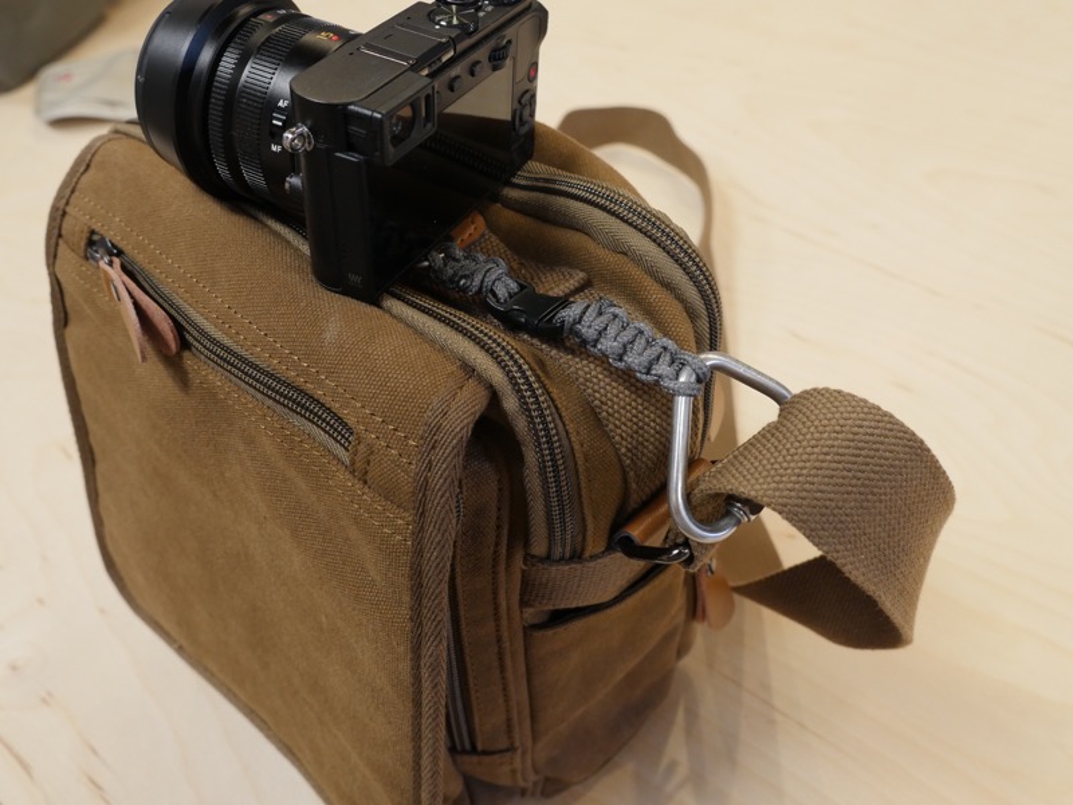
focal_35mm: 32
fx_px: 992
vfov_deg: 44.2
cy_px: 402
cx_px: 536
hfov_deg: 56.8
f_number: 5
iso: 1000
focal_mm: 16
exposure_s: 1/60
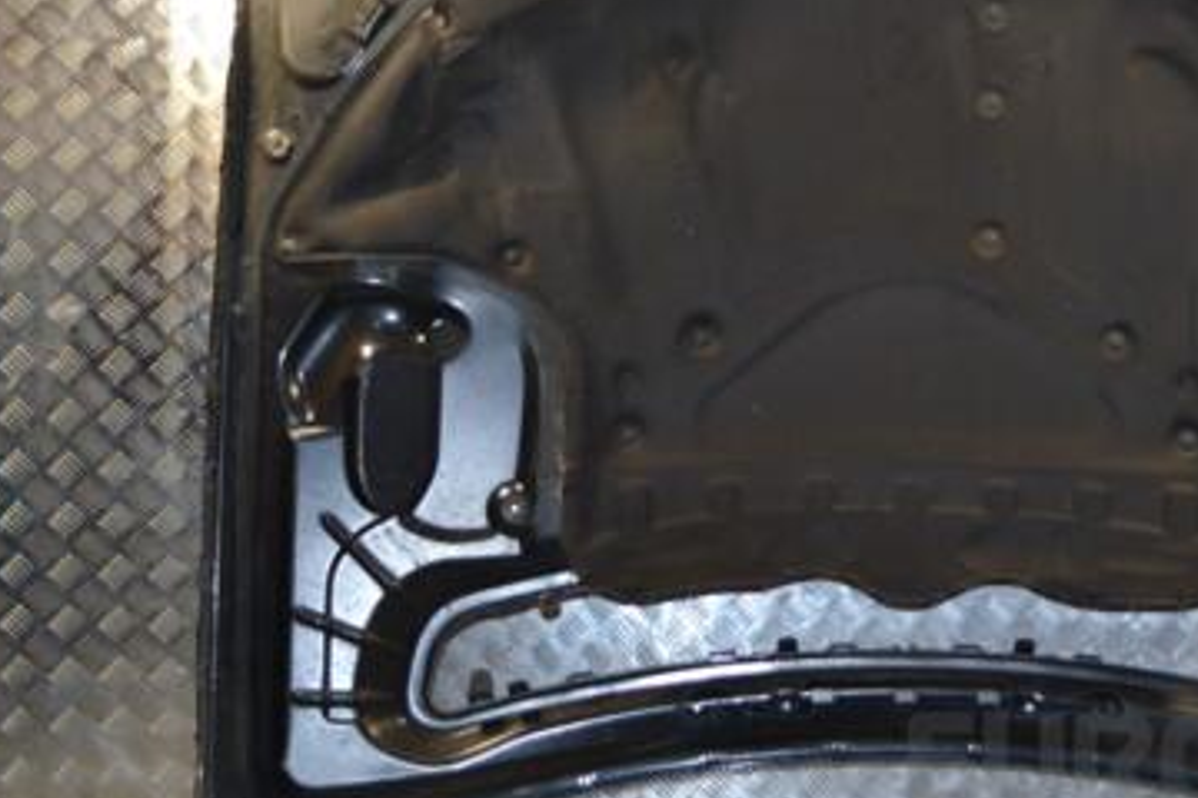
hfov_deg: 26.8
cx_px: 845
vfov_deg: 18.2
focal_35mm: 75
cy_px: 319
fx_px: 2496
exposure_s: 1/125
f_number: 4.5
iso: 250
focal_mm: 30
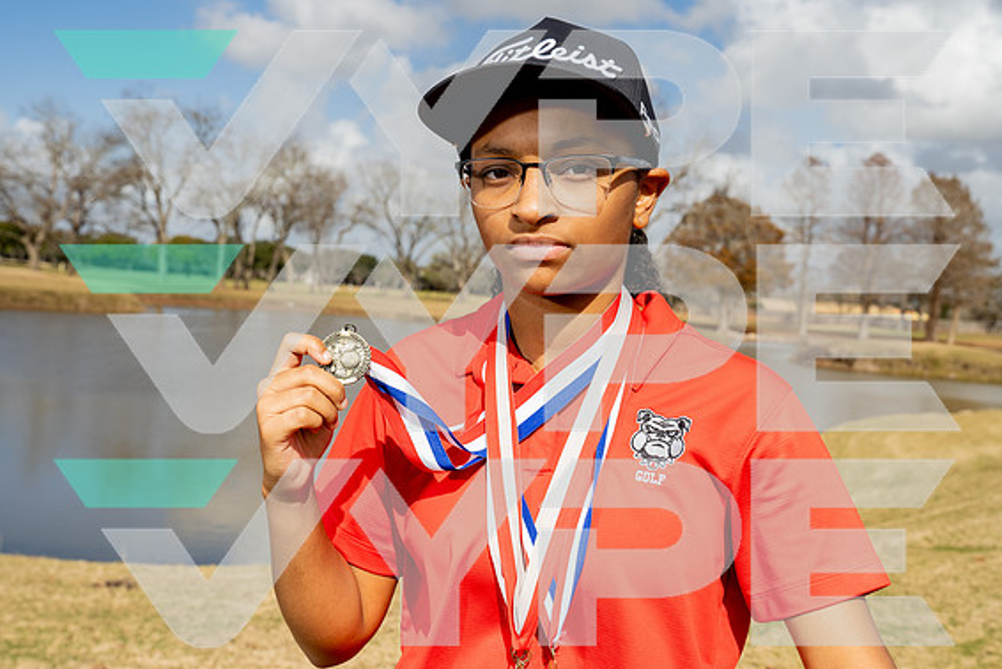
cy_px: 339
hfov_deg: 46.4
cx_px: 510
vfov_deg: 31.9
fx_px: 1170
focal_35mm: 42
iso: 100
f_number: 8
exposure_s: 1/250
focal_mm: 41
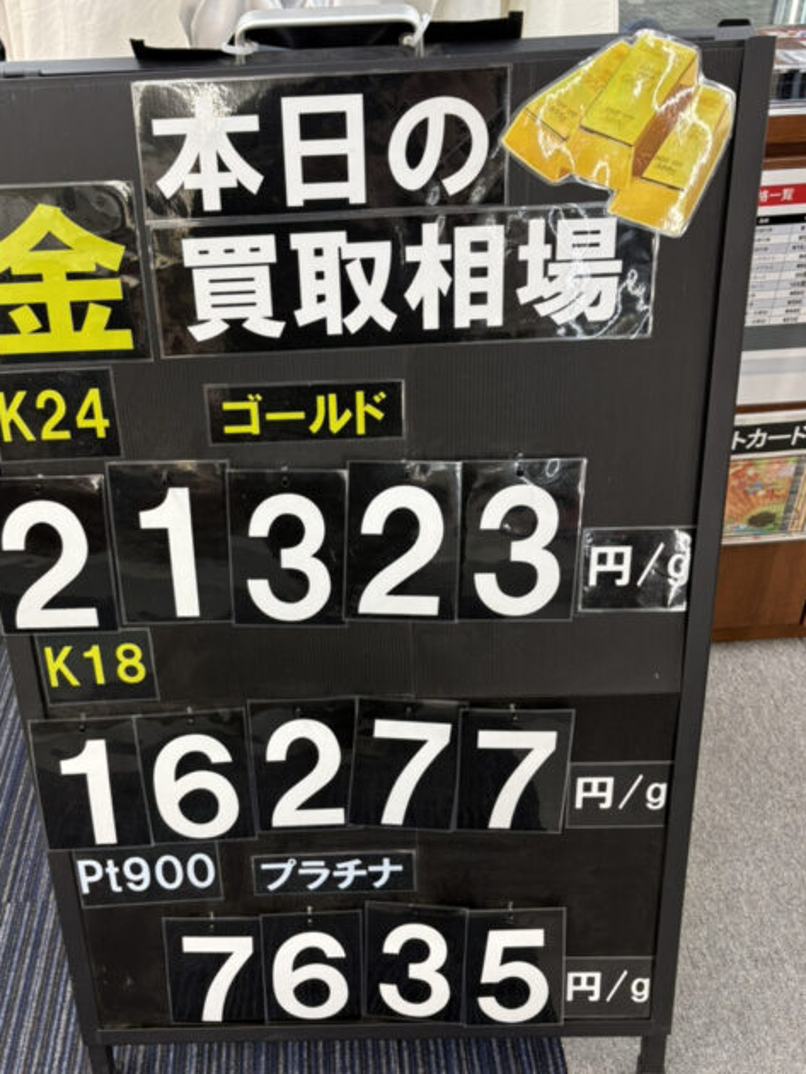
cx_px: 329
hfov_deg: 42.8
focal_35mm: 33
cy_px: 569
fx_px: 1024
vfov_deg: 55.3
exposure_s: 1/120
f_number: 1.6
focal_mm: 5.96
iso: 125
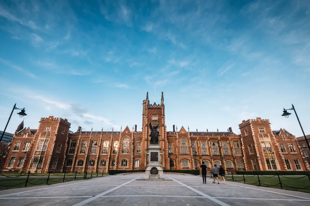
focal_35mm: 17
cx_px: 155
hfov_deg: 93.3
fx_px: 146
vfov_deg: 70.4
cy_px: 103
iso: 100
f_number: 22
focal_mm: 11.5
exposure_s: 1/4
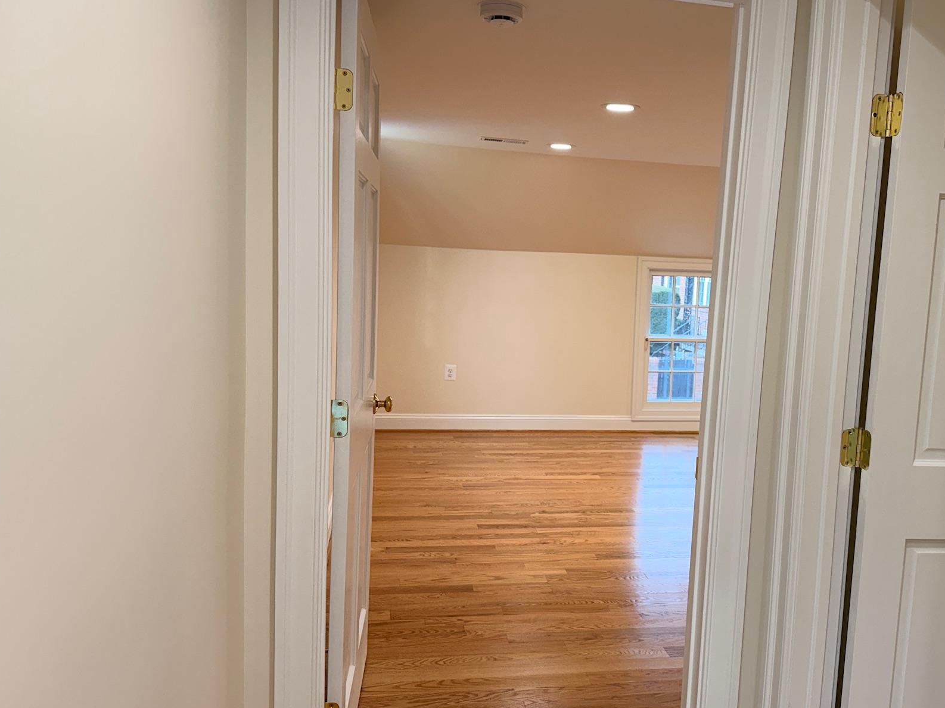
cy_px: 361
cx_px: 573
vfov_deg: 45.4
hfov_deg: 57.8
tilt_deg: -6.4
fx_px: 846
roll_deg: -3.4
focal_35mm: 31
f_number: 1.78
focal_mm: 6.76
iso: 100
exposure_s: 1/120
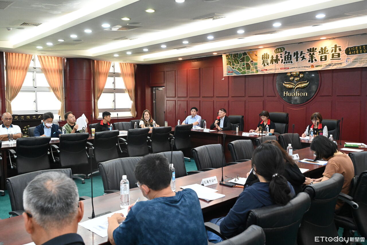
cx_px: 184
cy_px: 122
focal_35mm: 30
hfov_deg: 61.9
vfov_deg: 43.6
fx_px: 306
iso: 6400
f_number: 5.6
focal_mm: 30
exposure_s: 1/200
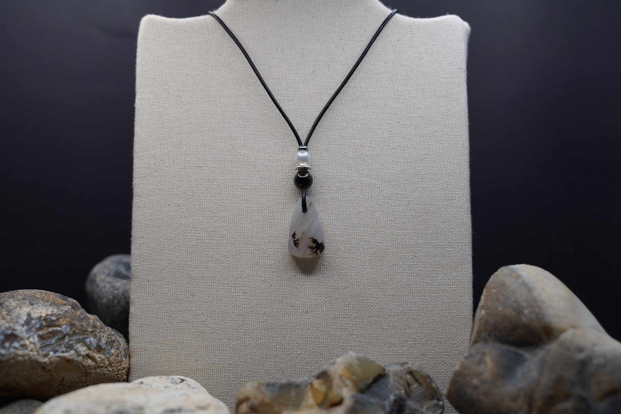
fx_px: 638
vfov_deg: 35.9
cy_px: 207
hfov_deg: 51.9
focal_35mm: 37
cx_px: 310
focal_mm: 37
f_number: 4
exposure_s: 1/100
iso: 100
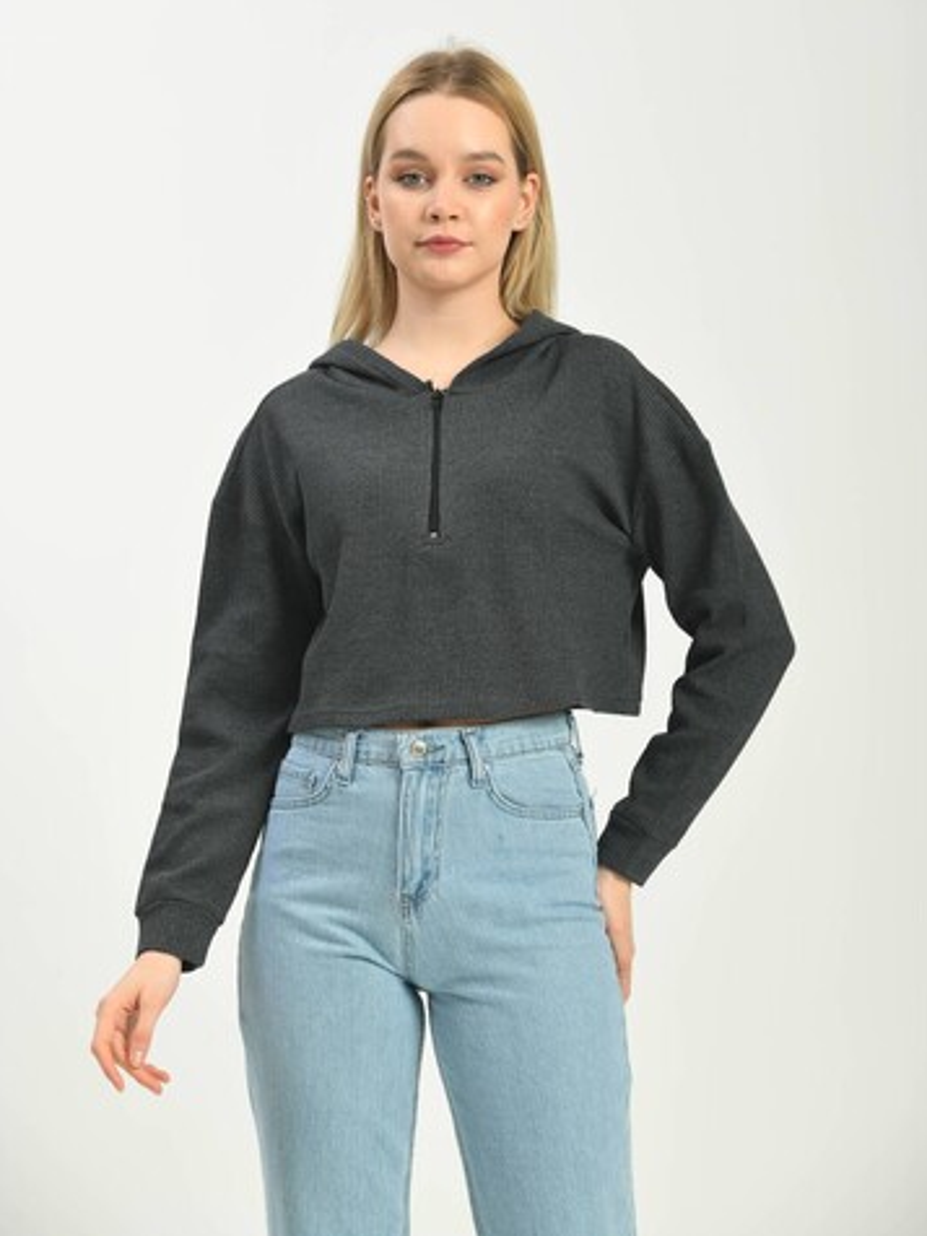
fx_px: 4749
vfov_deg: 14.8
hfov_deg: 11.1
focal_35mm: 133
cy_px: 563
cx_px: 462
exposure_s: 1/160
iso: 100
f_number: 6.3
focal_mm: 122
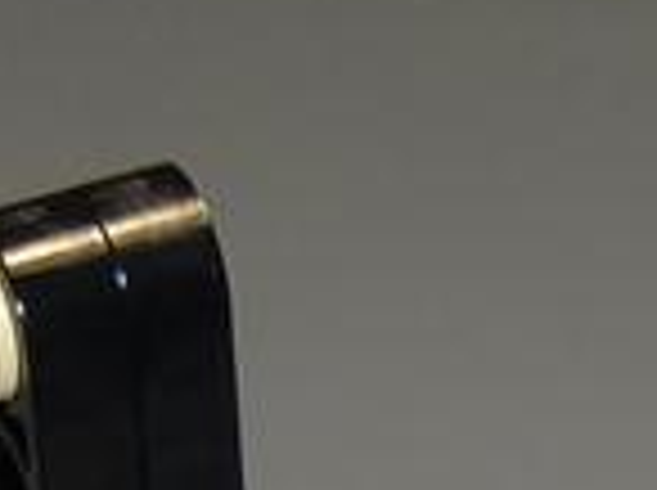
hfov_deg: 5.9
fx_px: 6386
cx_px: -18
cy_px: 1659
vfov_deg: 4.2
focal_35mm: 337
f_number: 4
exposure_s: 1/30
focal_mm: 7.9
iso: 100
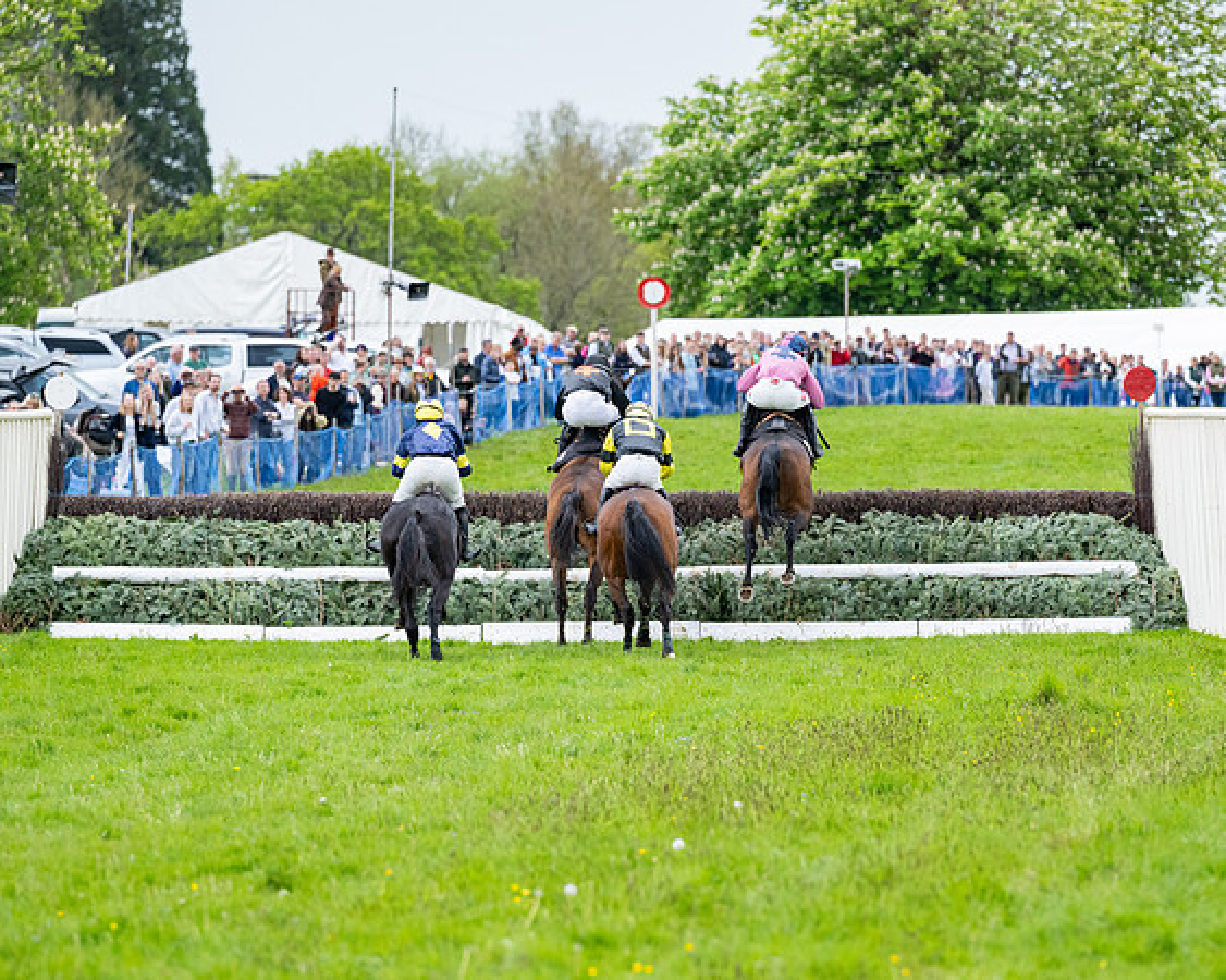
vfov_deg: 6.1
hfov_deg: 7.6
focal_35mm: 255
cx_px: 638
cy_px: 544
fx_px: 9257
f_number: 4
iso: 1000
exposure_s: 1/1600
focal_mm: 200
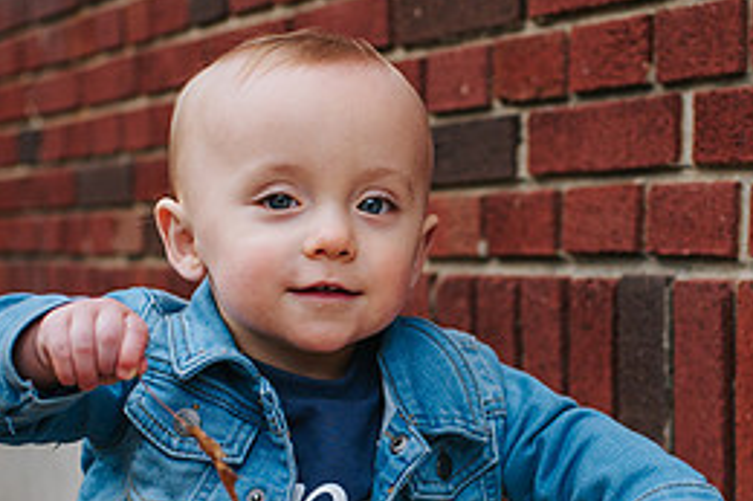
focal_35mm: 83
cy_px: 426
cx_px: 397
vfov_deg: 16.3
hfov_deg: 24.5
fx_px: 1735
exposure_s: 1/320
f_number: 3.2
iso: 800
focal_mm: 35
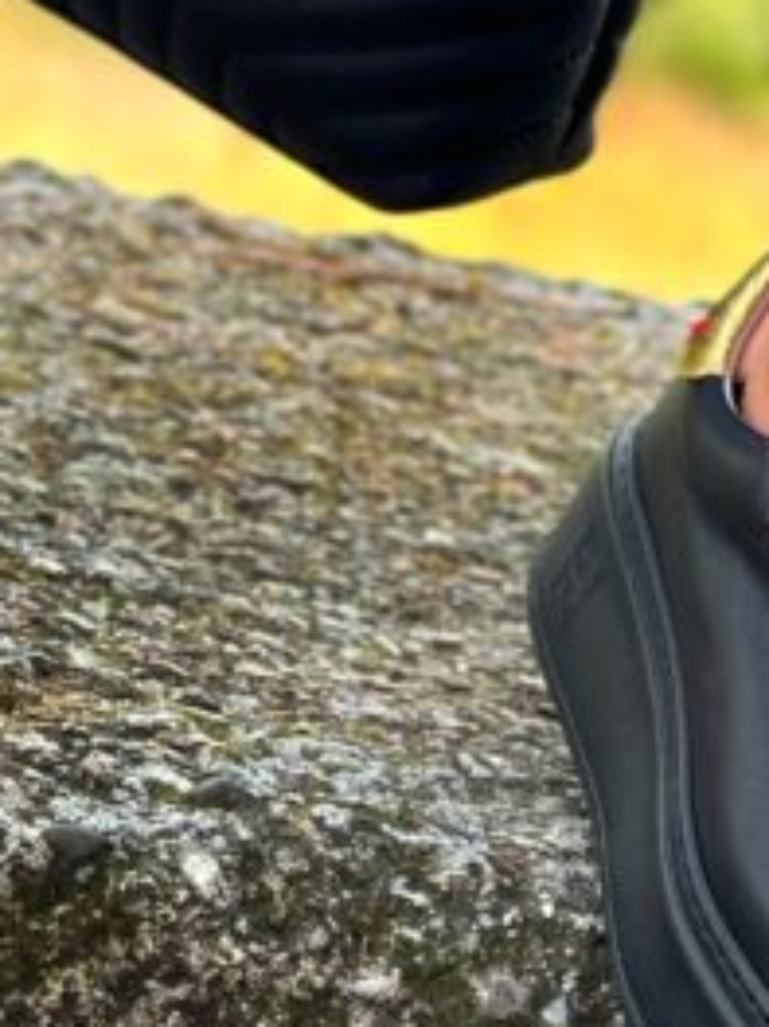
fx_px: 5543
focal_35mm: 187
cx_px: 906
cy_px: 894
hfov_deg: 7.9
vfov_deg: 10.5
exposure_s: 1/511
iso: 80
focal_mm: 6.86
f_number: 1.78
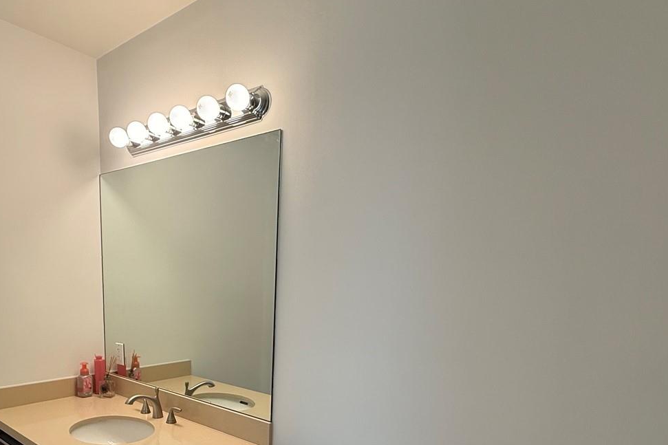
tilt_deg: -9.1
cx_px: 278
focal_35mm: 24
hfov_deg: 73.2
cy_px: 352
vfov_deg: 50.1
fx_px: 445
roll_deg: -2.0
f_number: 2.2
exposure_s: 1/120
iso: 80
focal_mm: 2.22
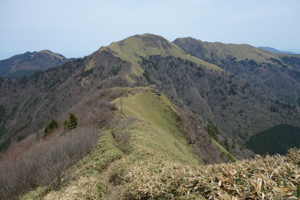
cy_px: 100
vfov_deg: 46.4
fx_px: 233
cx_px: 150
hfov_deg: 65.5
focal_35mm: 28
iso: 125
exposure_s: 1/500
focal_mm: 10.4
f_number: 5.6
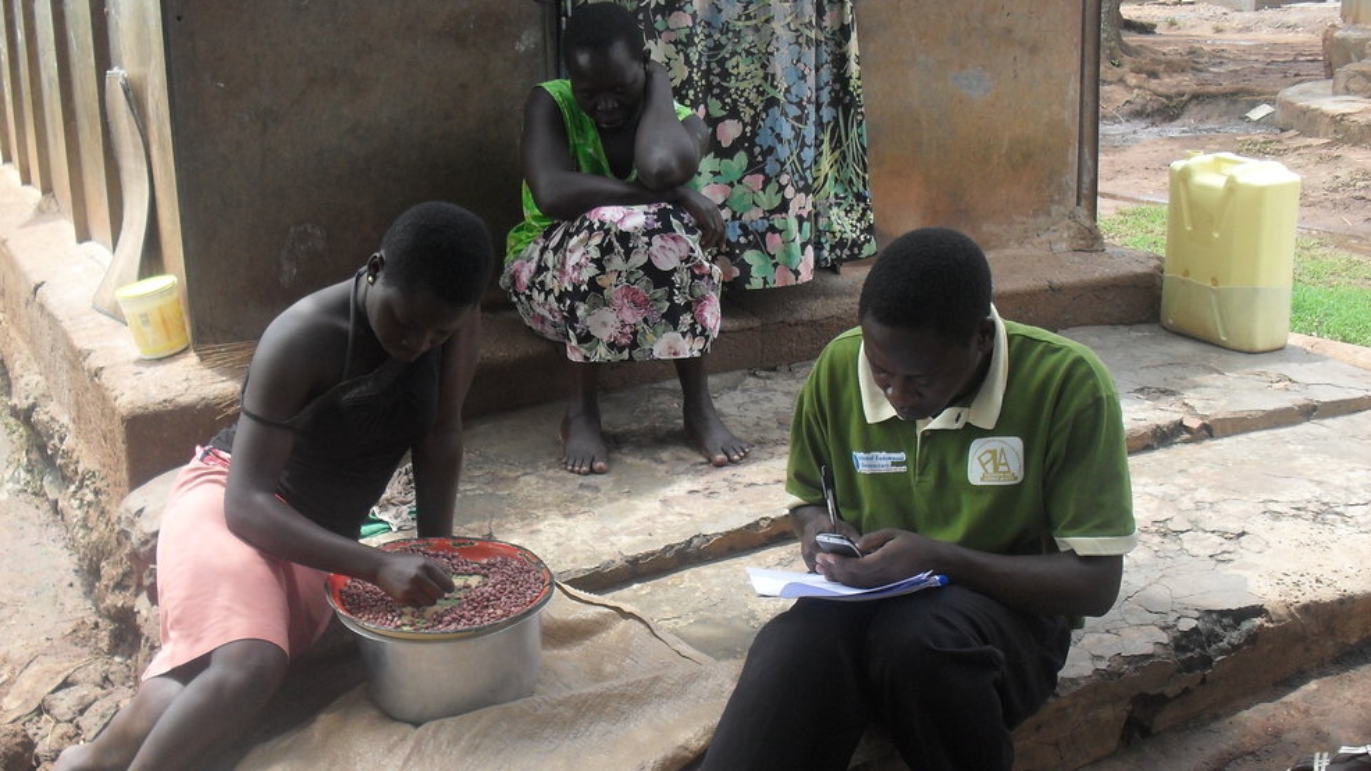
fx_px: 1563
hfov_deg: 47.3
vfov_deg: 27.7
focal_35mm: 43
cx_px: 665
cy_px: 435
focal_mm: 6.3
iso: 80
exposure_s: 1/350
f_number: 2.8
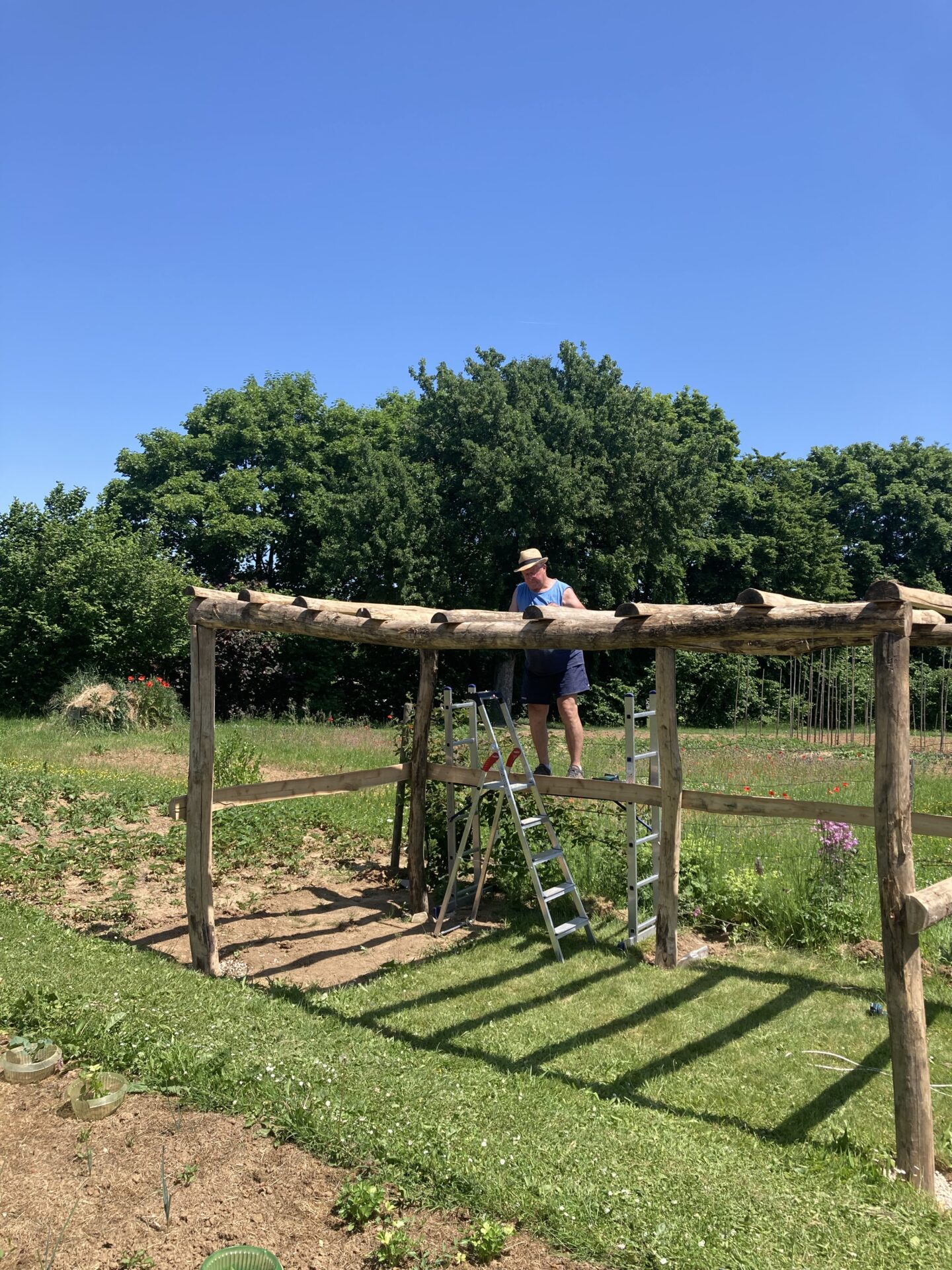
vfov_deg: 63.4
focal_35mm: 28
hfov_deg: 49.7
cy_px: 635
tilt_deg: +3.0
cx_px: 476
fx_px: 1027
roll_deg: -2.3
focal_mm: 3.99
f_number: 1.8
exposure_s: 1/1143
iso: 20
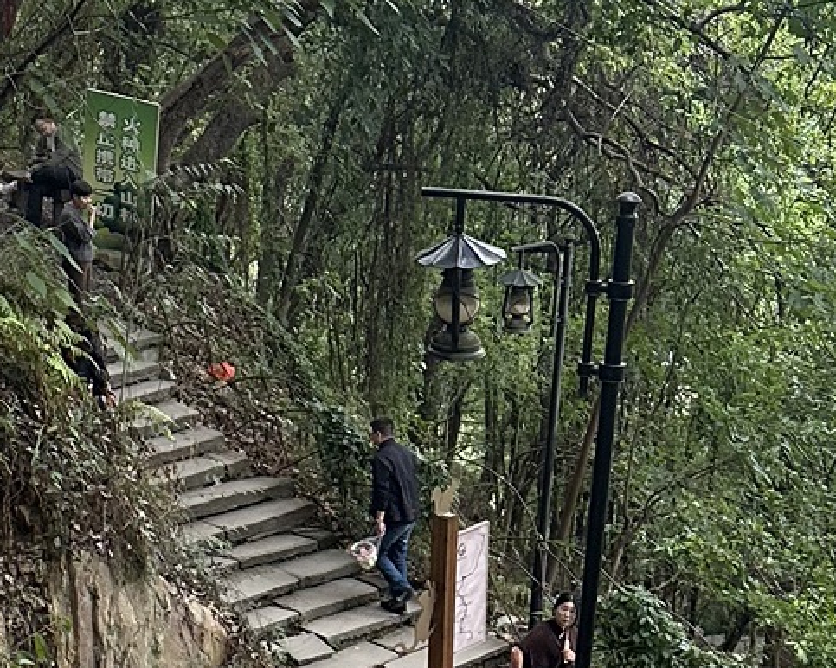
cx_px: 422
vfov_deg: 15.8
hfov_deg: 19.8
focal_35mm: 97
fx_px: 2399
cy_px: 512
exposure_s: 1/60
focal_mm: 6.86
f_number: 1.78
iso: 250
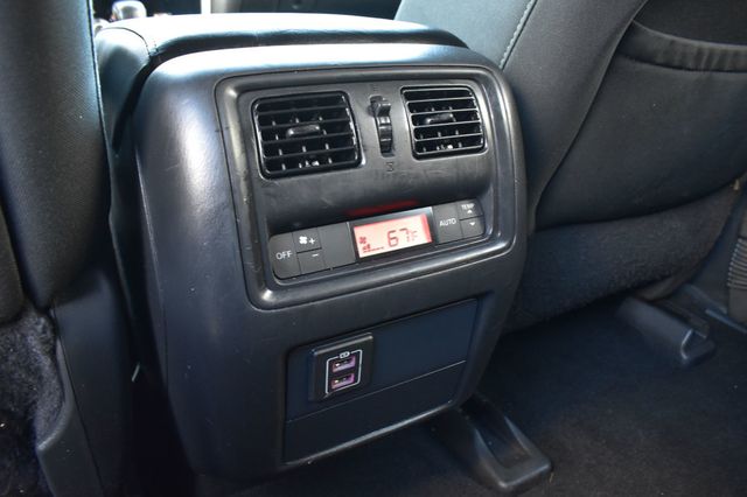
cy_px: 248
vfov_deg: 47.9
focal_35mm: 27
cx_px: 374
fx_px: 560
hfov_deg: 67.4
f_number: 6.3
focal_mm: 18
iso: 1600
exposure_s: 1/15
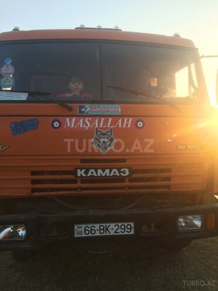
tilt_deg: -3.0
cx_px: 109
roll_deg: +1.3
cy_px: 146
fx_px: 244
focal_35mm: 29
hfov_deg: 48.2
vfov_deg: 61.7
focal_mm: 4.15
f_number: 2.2
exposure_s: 1/272
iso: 32
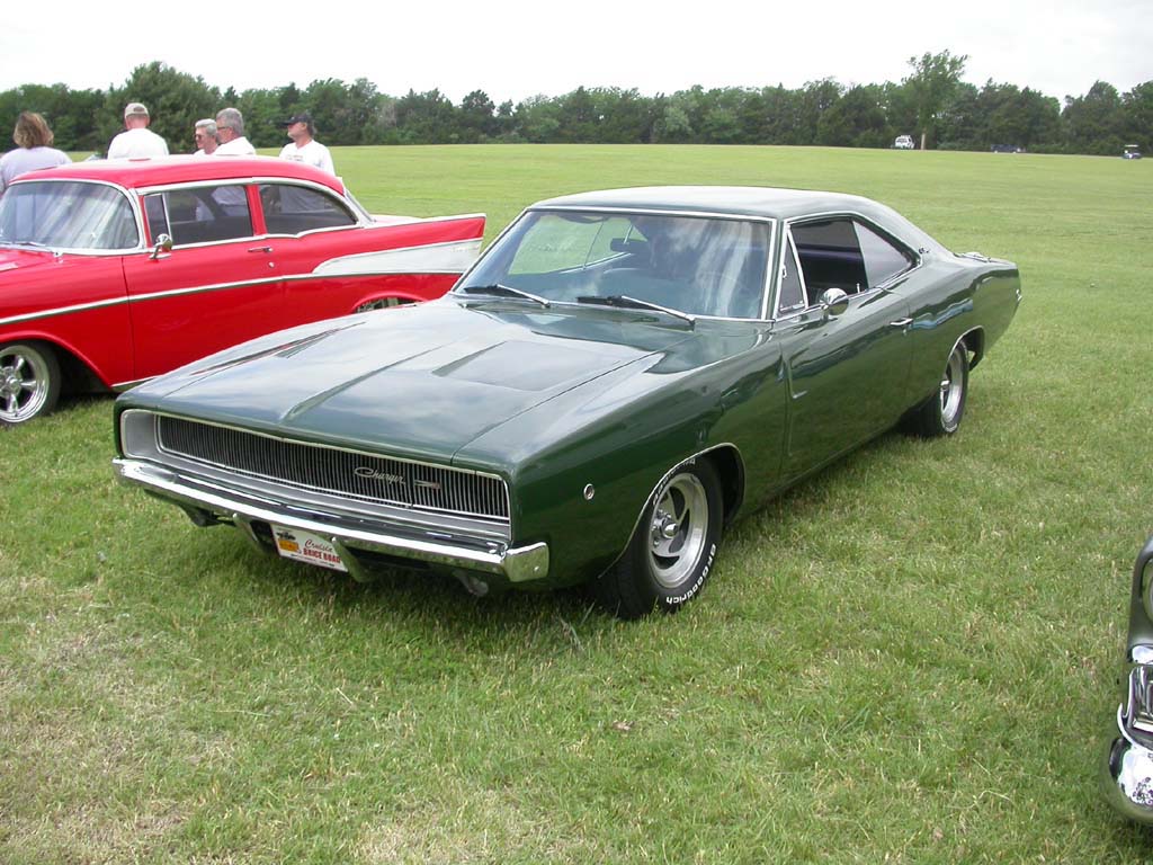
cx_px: 576
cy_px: 432
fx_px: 1266
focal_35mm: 38
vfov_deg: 37.7
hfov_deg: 49.0
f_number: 2.6
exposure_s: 1/1000
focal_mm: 7.85
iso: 100
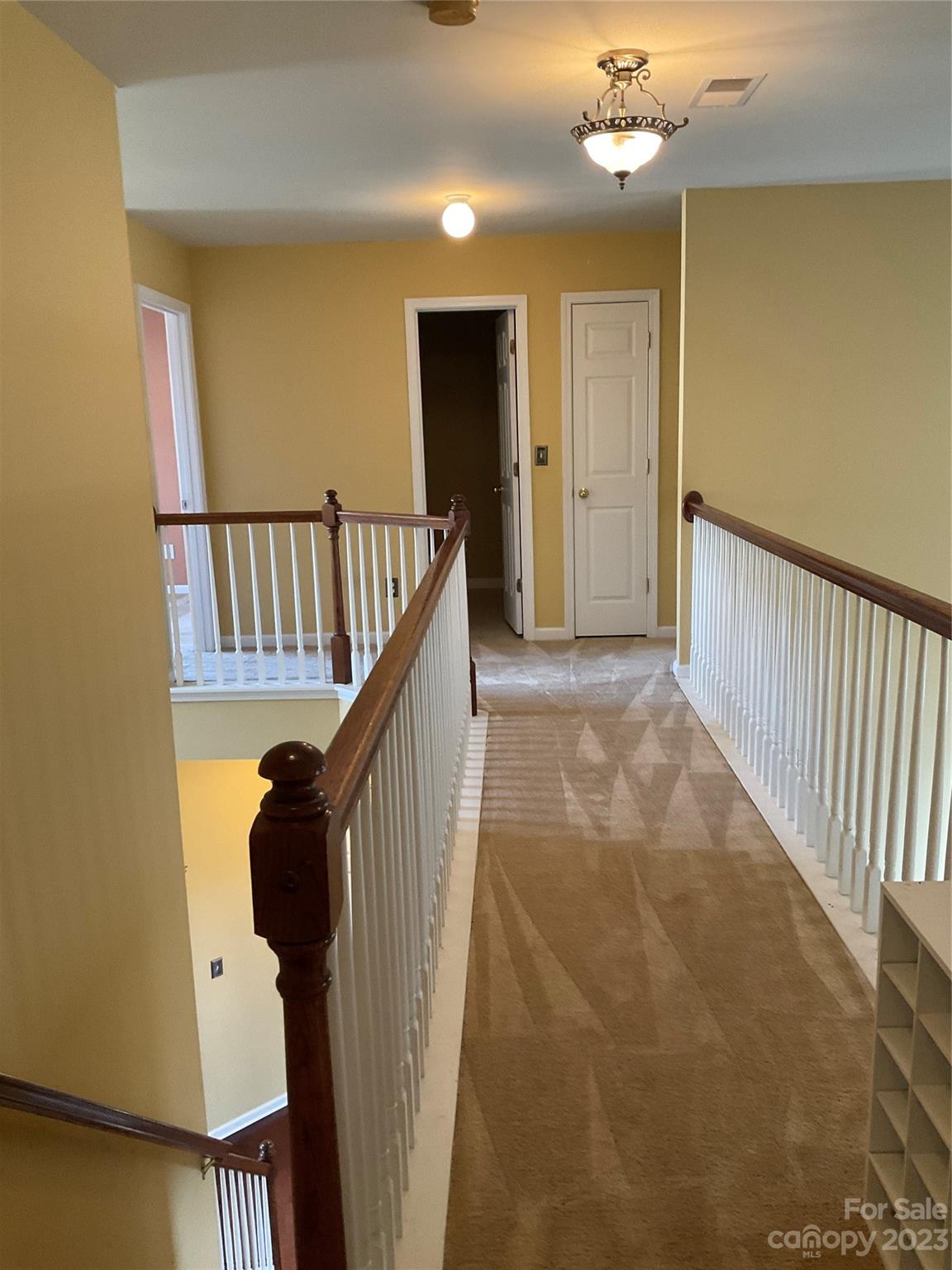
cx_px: 476
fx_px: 1063
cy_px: 635
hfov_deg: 48.2
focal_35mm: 29
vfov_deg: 61.7
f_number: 1.8
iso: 200
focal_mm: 3
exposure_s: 1/60
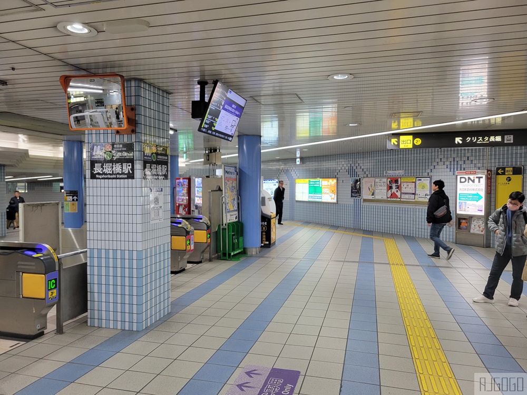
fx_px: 396
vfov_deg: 53.1
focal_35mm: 26
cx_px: 264
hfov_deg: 67.3
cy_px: 198
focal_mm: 5.4
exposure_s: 1/120
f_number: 1.8
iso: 250
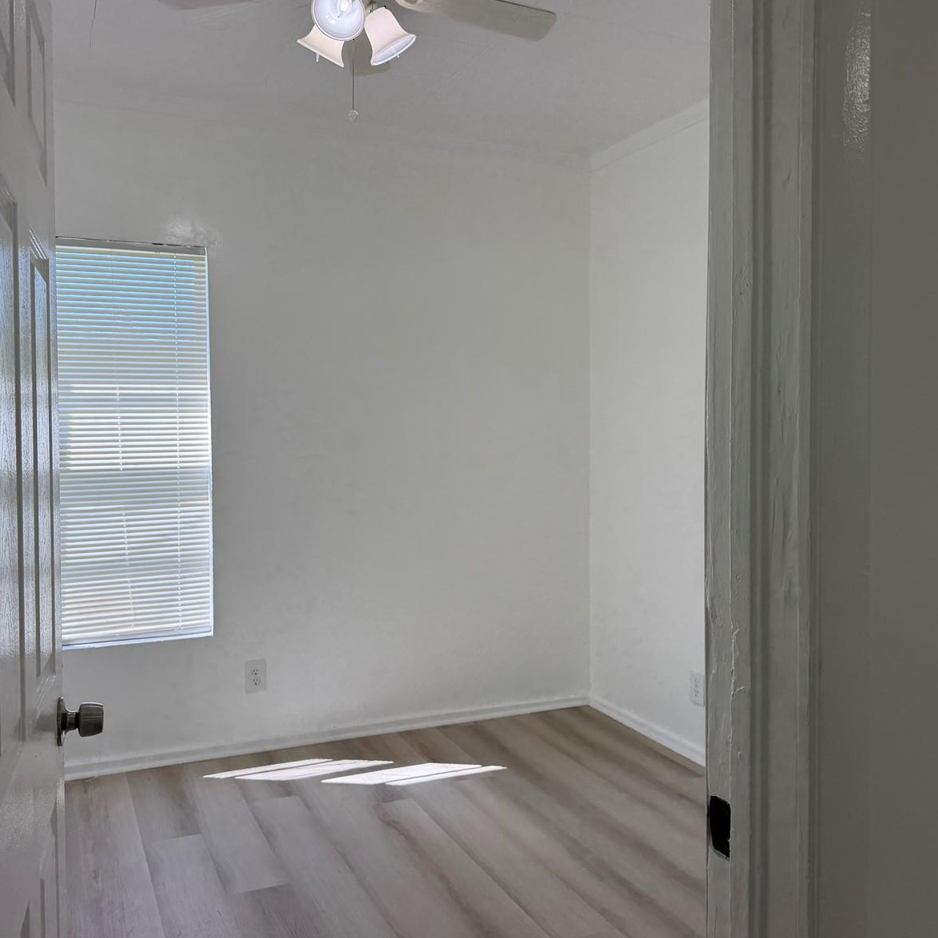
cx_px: 428
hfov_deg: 55.5
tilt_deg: -2.1
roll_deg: +0.9
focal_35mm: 29
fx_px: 889
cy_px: 458
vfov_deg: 55.6
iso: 100
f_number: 1.78
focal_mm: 6.76
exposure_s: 1/567
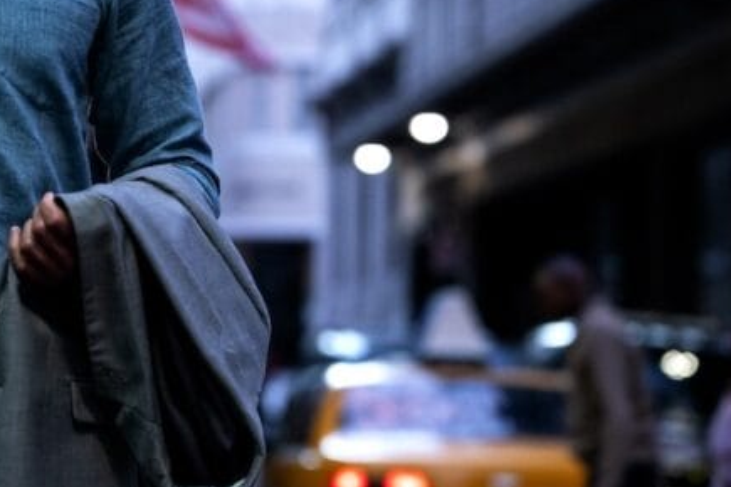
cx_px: 153
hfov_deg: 9.5
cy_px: 24
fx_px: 4369
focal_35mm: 215
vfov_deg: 6.4
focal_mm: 91.5
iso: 1600
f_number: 3.2
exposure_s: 1/200
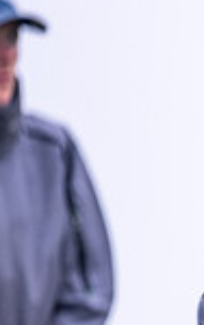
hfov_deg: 0.9
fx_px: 12394
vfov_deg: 1.5
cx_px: 639
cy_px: 333
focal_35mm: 1396
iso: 320
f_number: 4.5
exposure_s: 1/640
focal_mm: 300
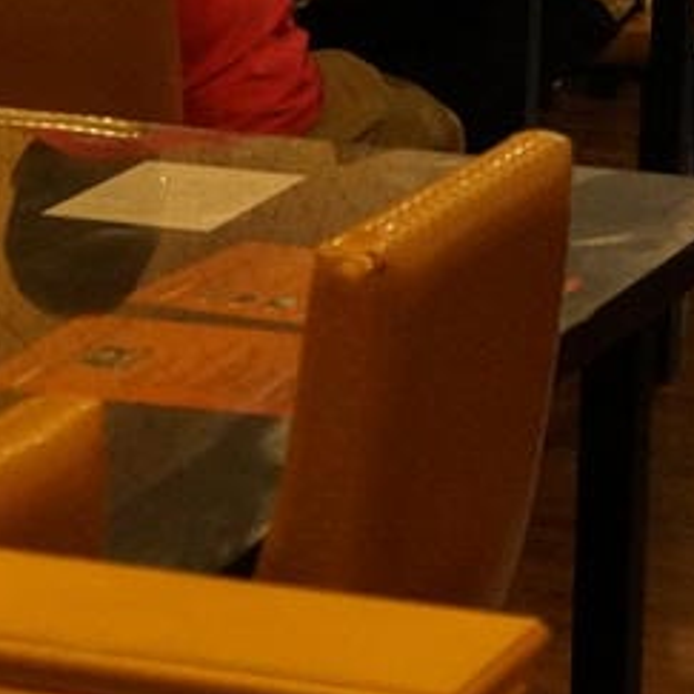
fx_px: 4130
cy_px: -214
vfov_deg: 9.4
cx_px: 777
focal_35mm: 182
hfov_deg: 9.5
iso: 1600
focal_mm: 29
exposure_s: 1/160
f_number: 4.5
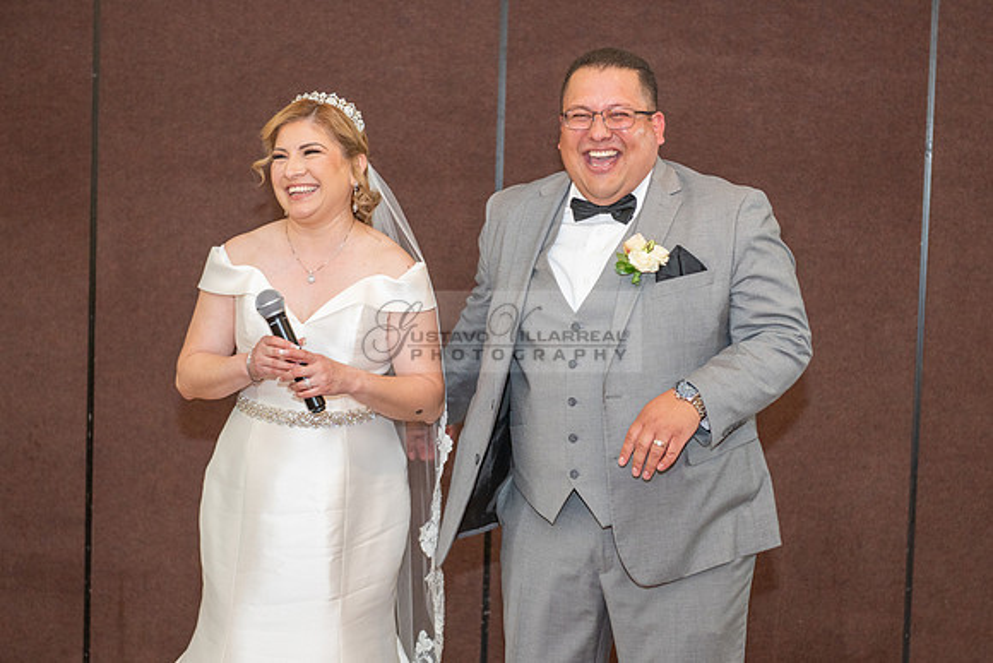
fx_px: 2225
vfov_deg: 16.9
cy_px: 382
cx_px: 479
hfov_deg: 25.2
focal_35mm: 81
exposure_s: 1/125
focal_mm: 70
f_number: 3.5
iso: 800
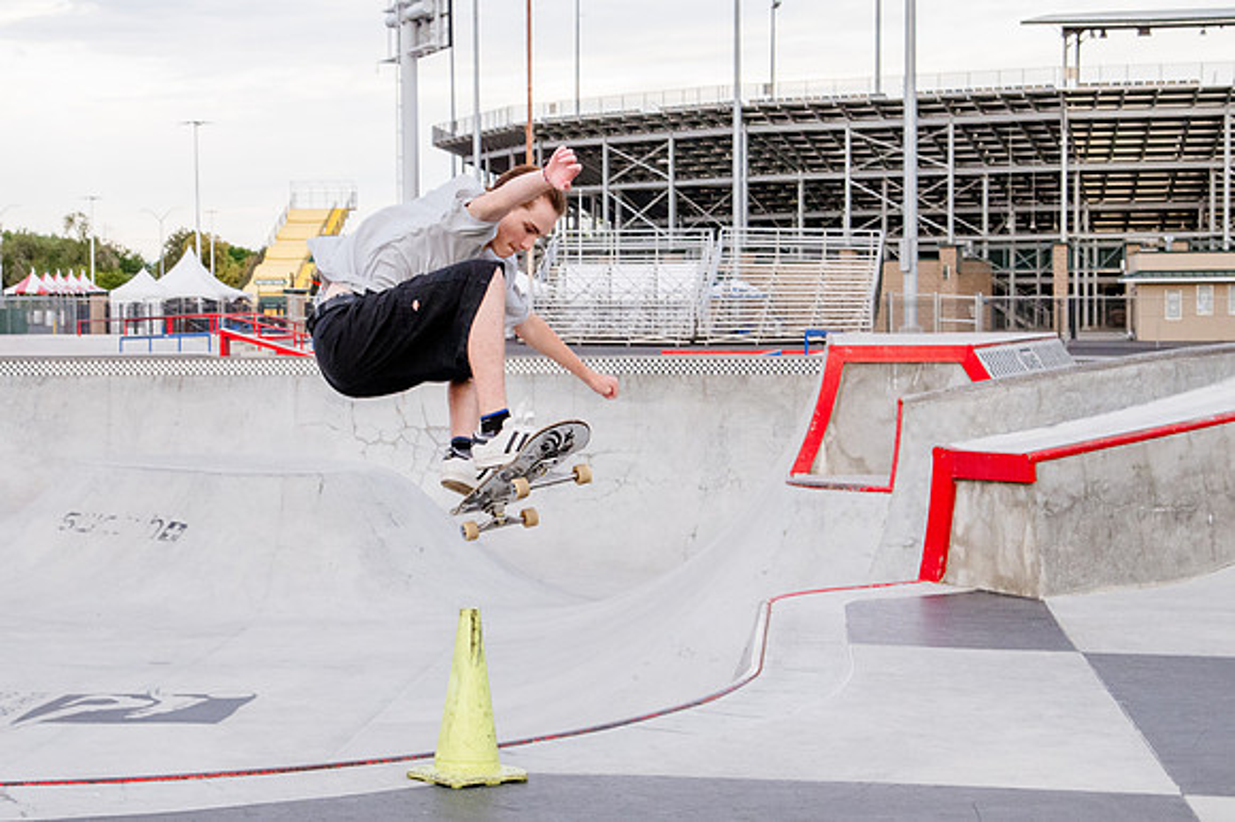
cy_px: 377
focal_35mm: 80
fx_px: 2744
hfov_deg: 25.3
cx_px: 473
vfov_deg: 17.0
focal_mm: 52
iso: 2500
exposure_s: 1/400
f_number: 9
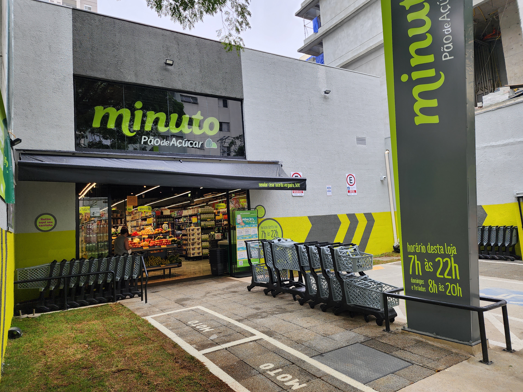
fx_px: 363
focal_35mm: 24
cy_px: 195
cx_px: 262
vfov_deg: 56.8
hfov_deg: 71.6
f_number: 1.8
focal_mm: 6.4
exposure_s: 1/180
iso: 32
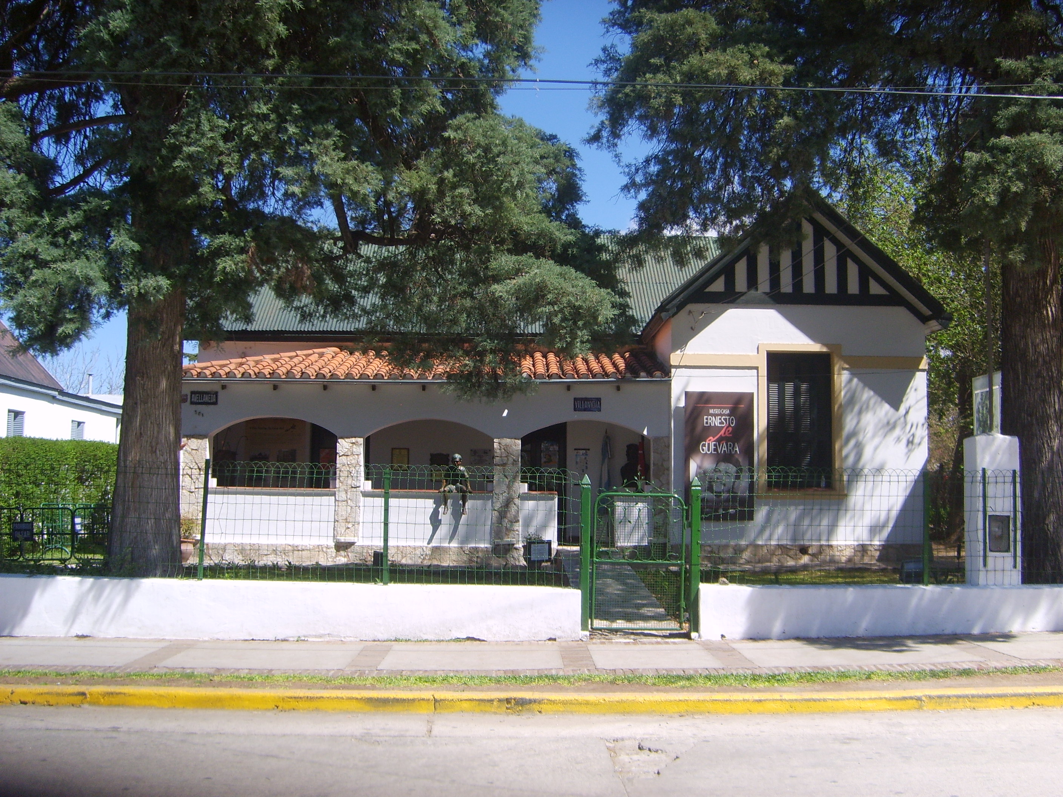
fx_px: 1075
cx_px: 532
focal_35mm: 35
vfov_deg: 40.7
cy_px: 398
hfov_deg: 52.6
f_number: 2.8
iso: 50
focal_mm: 5.8
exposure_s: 1/750
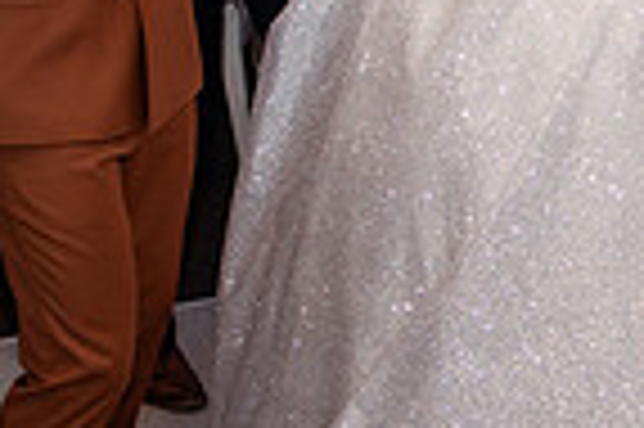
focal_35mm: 142
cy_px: 160
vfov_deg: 9.6
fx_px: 2537
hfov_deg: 13.9
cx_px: 833
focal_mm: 35
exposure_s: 1/200
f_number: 2.8
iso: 1600
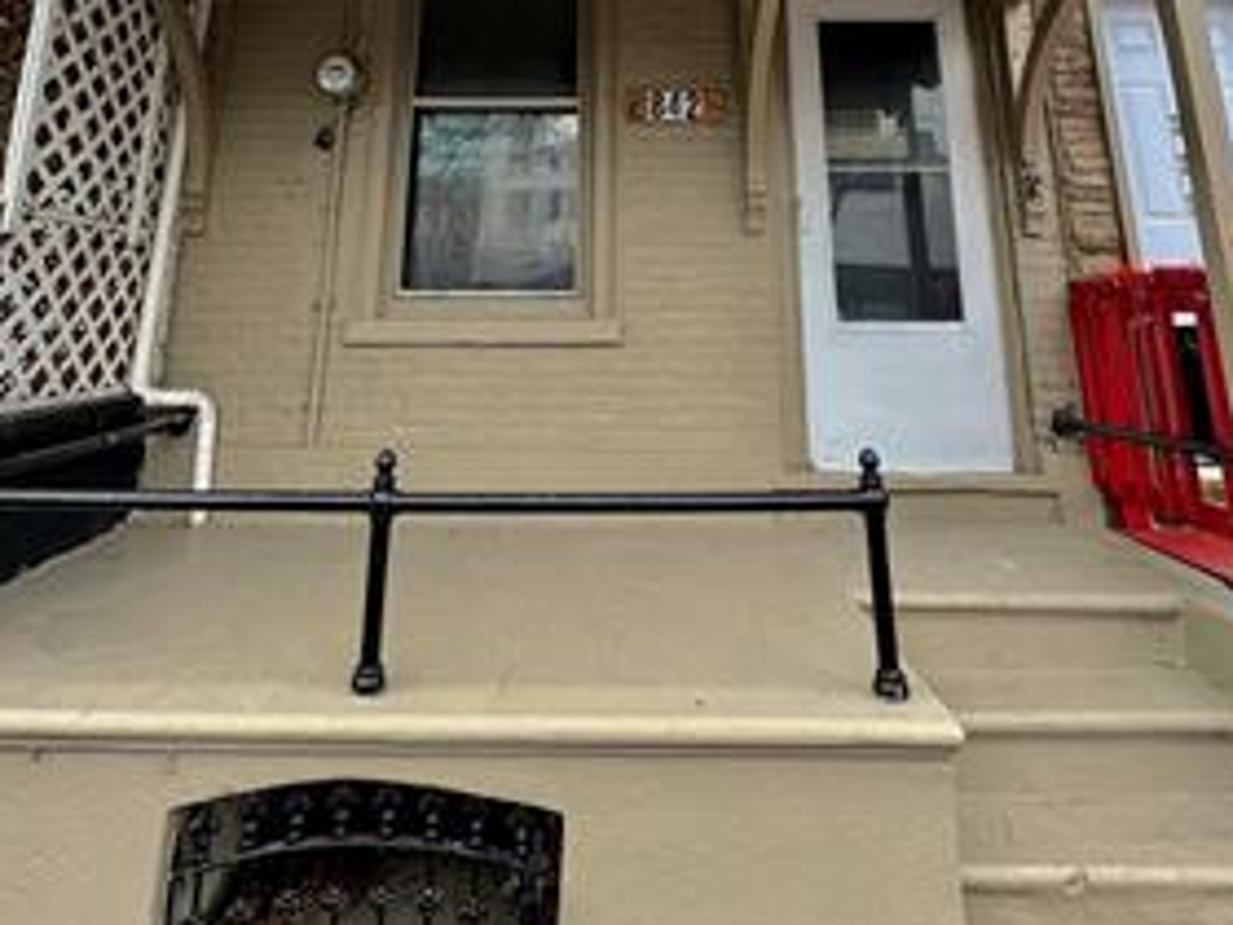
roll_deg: +0.5
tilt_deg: +16.0
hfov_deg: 71.6
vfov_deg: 49.7
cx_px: 608
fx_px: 855
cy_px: 70
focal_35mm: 24
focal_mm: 2.22
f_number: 2.2
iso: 50
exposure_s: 1/99
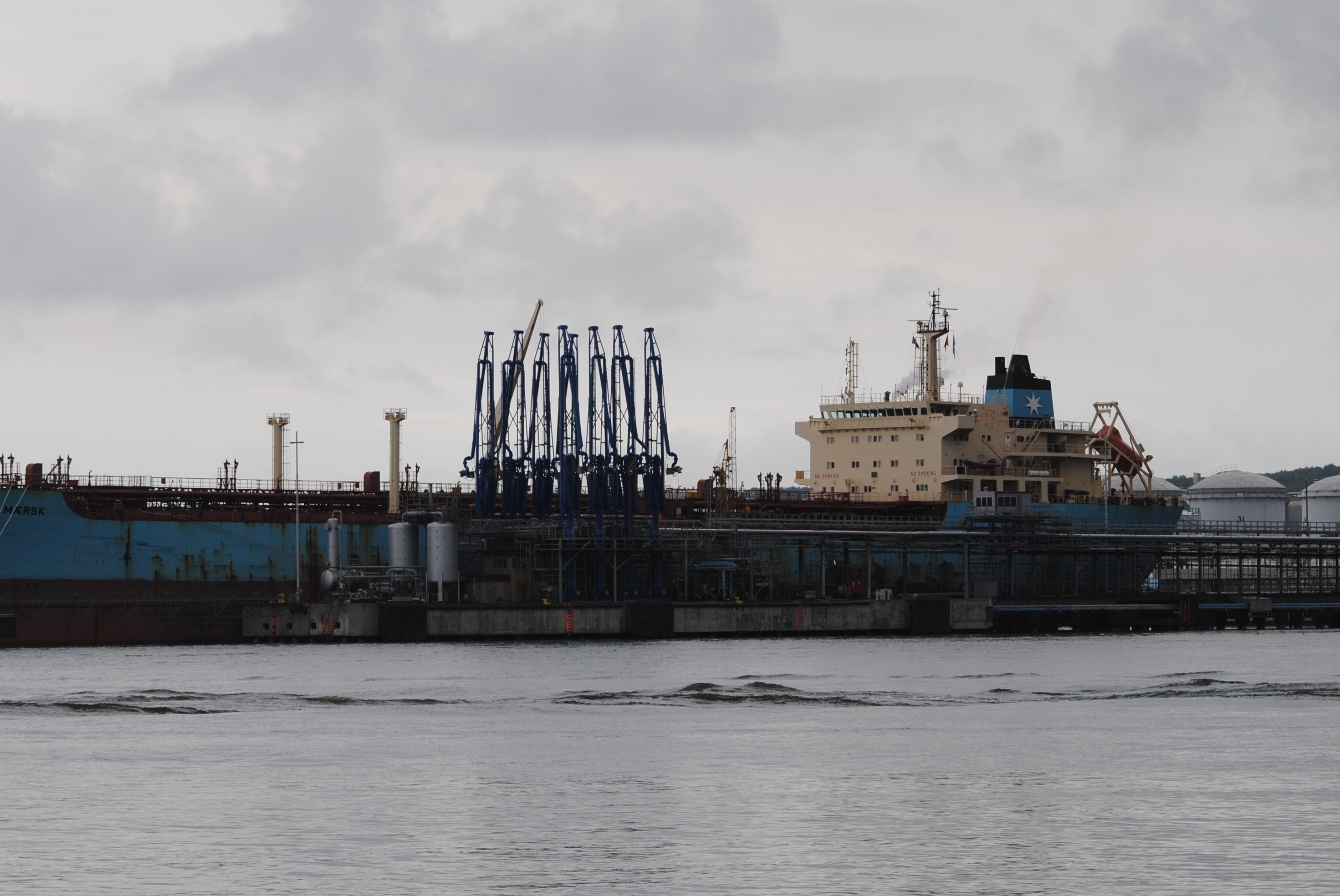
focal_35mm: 154
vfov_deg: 8.9
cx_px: 533
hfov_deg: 13.3
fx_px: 5739
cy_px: 402
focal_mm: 78
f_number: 5.6
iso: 200
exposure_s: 1/500
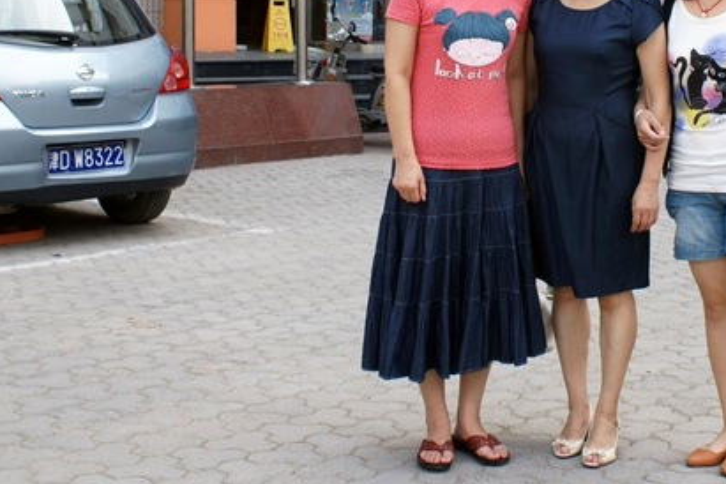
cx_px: 562
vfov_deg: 19.2
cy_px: 64
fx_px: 1412
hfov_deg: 28.3
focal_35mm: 70
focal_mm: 24
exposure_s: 1/100
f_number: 6.3
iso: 200
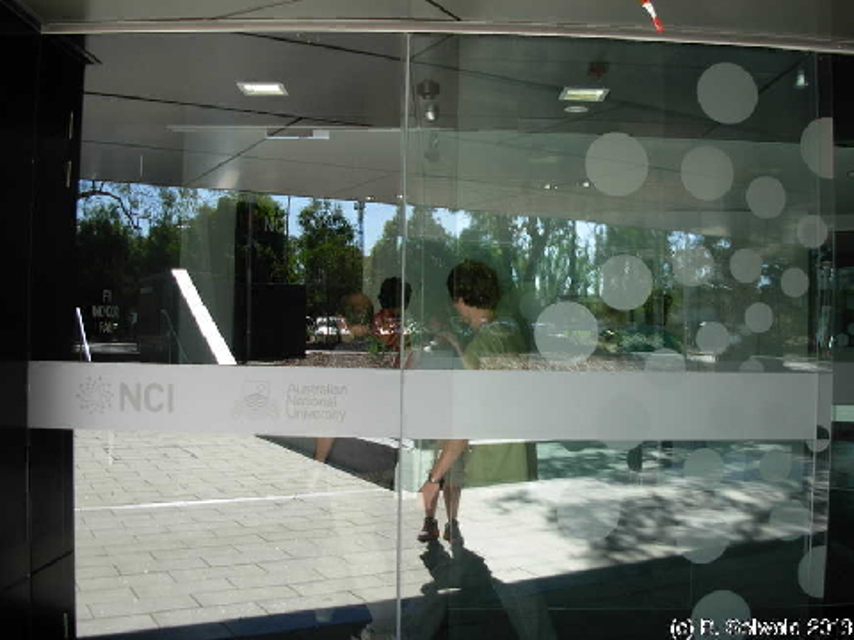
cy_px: 320
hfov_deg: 49.0
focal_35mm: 38
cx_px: 427
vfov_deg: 37.7
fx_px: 937
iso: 79
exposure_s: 1/166
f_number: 2.9
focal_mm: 6.3
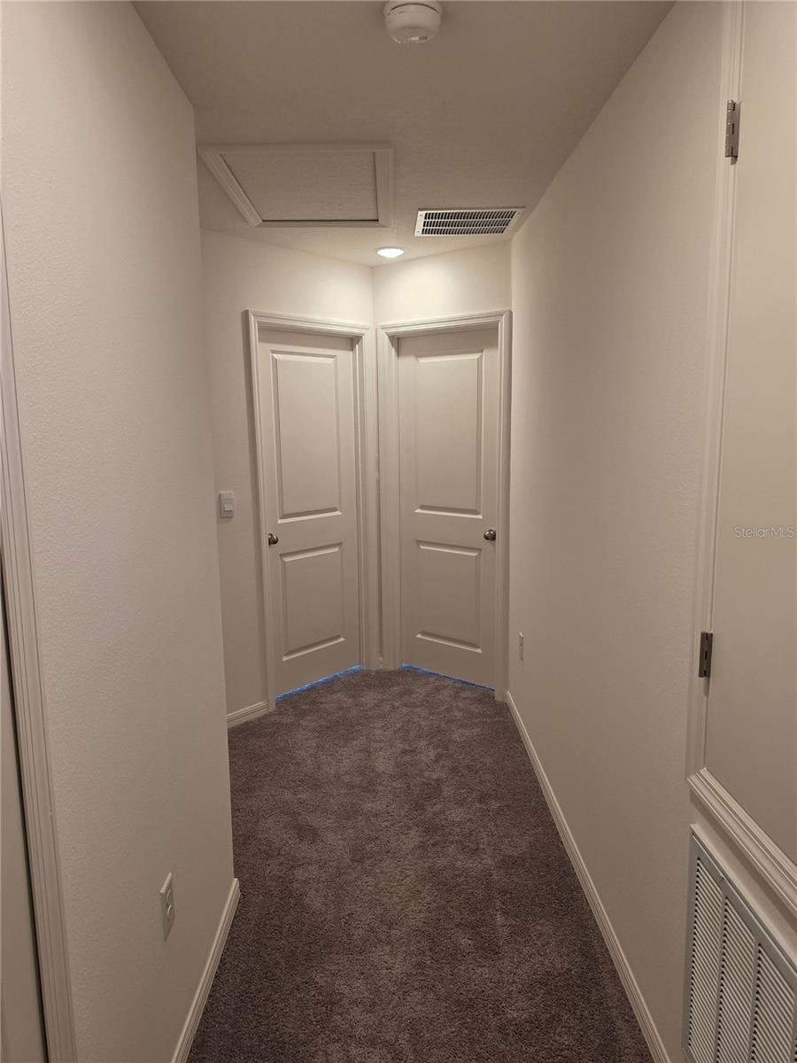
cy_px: 532
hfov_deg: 58.9
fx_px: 706
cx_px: 398
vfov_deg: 73.9
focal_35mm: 23
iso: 125
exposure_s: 1/120
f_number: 1.4
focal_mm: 6.5
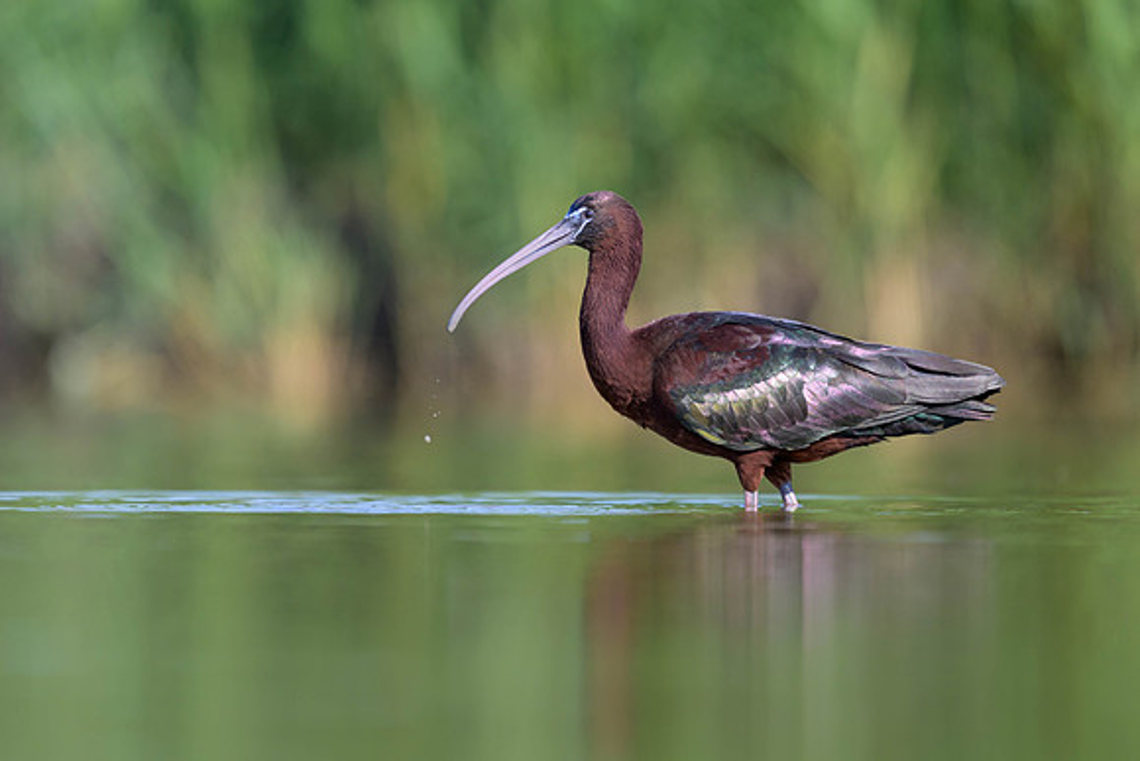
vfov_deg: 1.8
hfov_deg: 2.6
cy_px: 265
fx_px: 24745
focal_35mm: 781
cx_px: 563
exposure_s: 1/1600
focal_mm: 560
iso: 360
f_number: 4
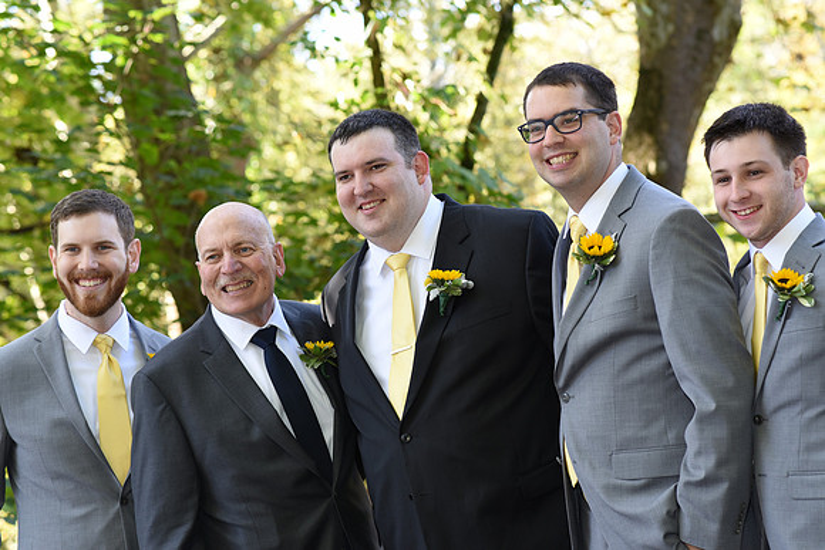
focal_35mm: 85
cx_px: 412
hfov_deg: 23.9
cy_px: 275
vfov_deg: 16.1
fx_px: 1948
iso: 500
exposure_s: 1/200
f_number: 4.5
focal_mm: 85
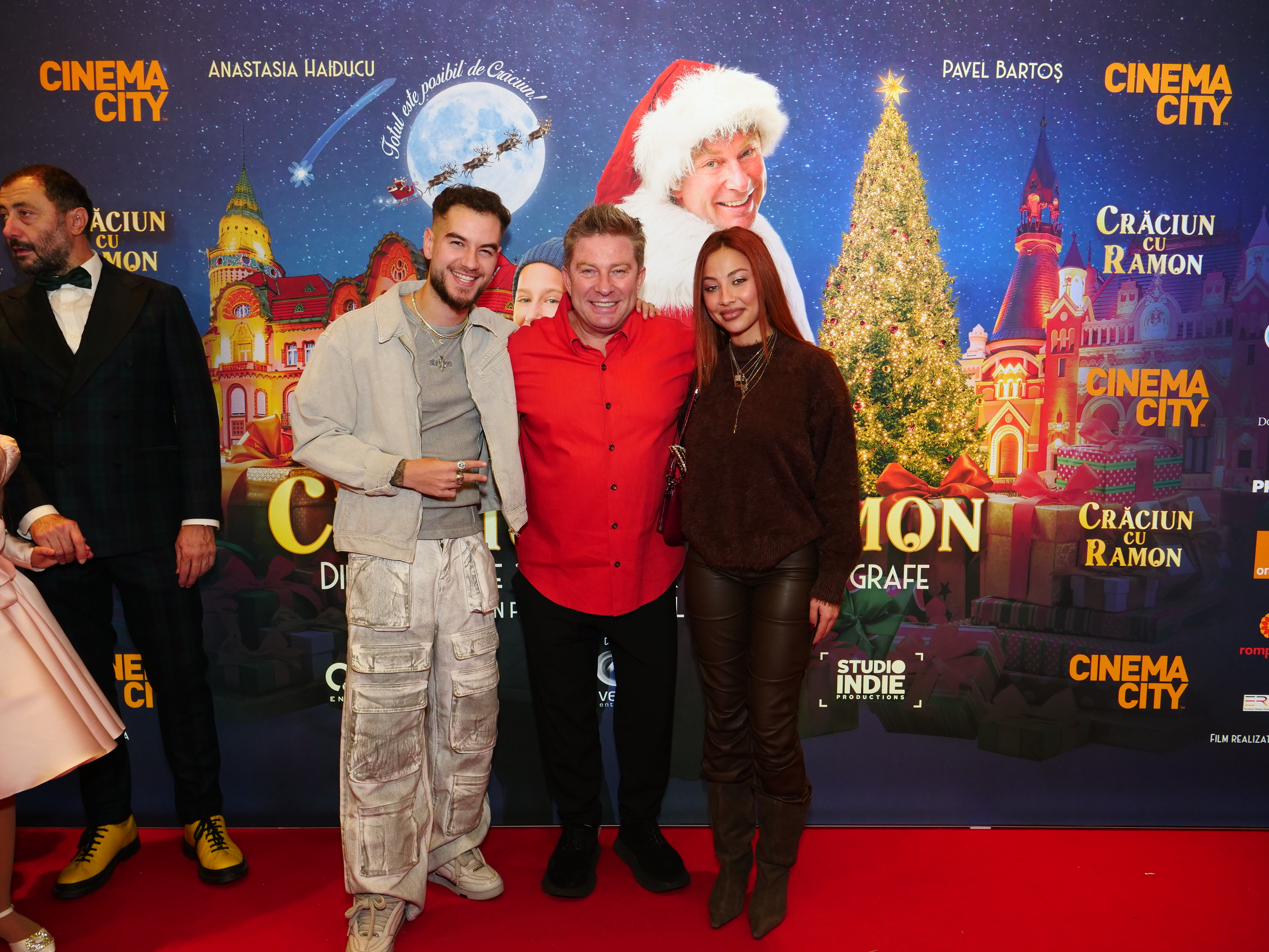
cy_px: 476
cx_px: 634
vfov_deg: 53.1
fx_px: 953
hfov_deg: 67.3
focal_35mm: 26
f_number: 3.5
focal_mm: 13
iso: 800
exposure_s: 1/125
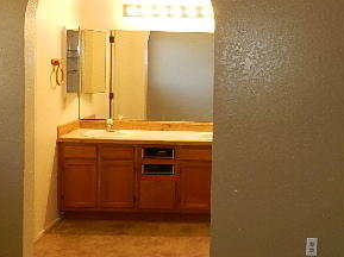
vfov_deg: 28.3
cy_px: 86
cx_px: 256
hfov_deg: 36.7
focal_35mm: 51
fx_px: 506
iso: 250
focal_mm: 4
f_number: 3.4
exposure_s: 1/30
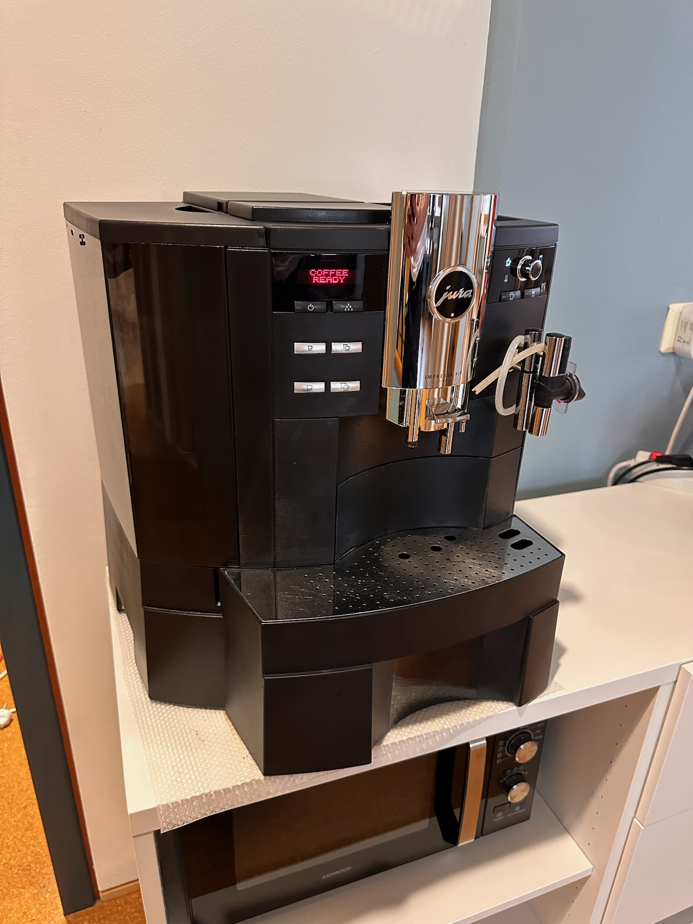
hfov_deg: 56.8
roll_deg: -3.0
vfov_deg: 71.6
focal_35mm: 24
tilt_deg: -23.8
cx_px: 346
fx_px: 641
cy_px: 462
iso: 640
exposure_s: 1/50
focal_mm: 6.86
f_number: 1.78
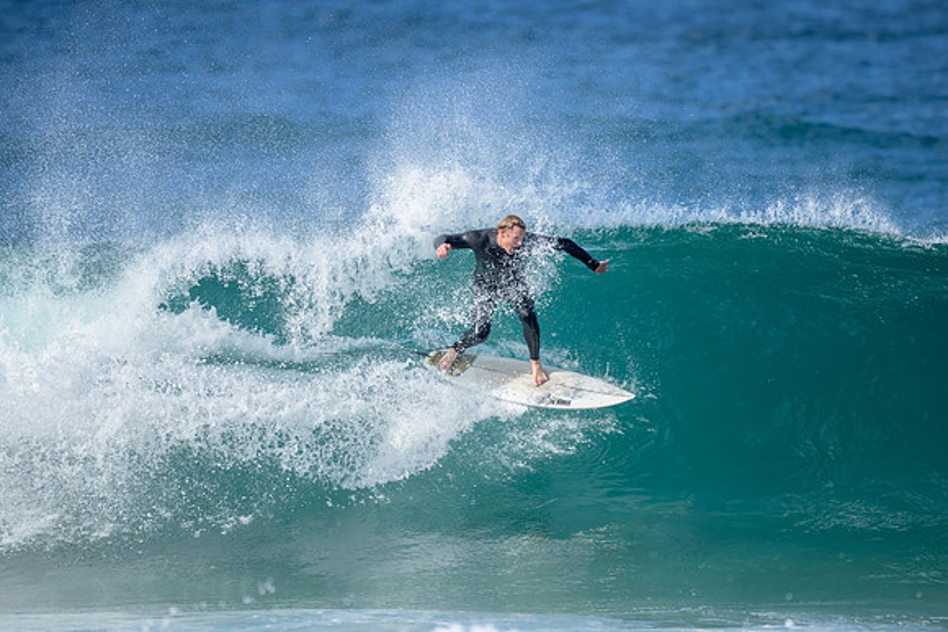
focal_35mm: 800
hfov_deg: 2.6
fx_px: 21071
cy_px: 316
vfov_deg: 1.7
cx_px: 474
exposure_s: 1/2500
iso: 560
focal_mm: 800
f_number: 6.3
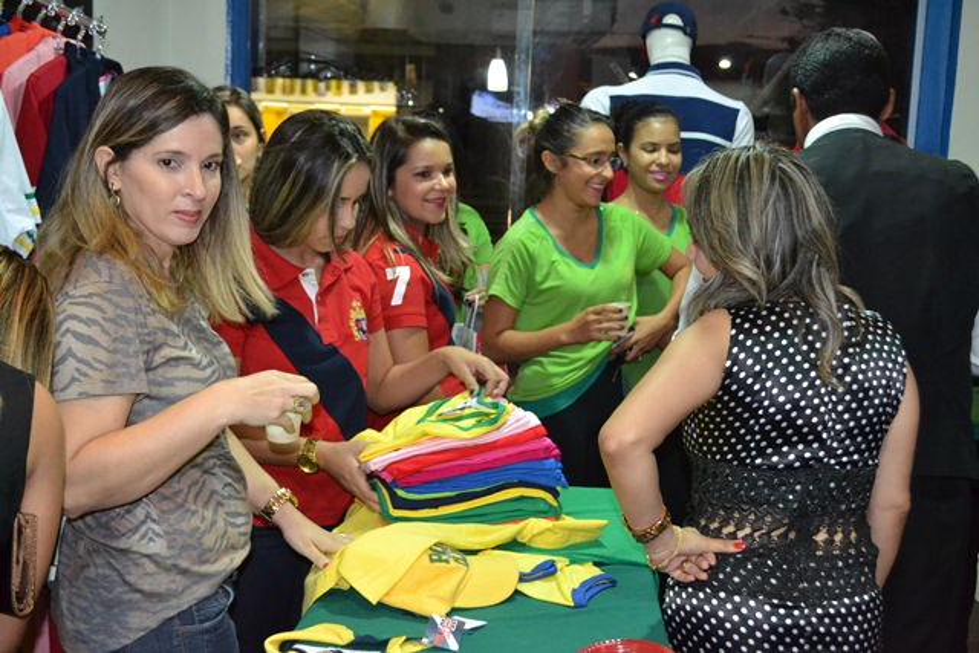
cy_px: 326
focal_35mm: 45
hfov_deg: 43.6
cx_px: 490
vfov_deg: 29.9
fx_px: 1224
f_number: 4.5
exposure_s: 1/60
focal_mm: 30
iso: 3200
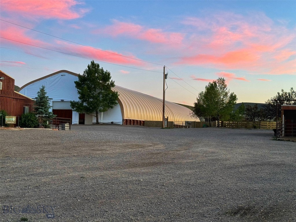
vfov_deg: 30.3
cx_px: 148
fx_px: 410
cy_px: 111
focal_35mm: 48
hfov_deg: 39.7
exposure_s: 1/60
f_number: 1.78
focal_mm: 6.86
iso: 100
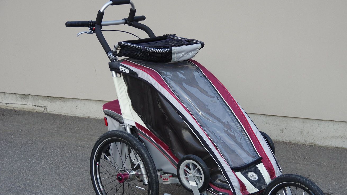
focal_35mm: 69
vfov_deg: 17.4
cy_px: 130
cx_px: 208
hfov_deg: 30.5
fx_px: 635
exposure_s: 1/60
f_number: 4.5
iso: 200
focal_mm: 36
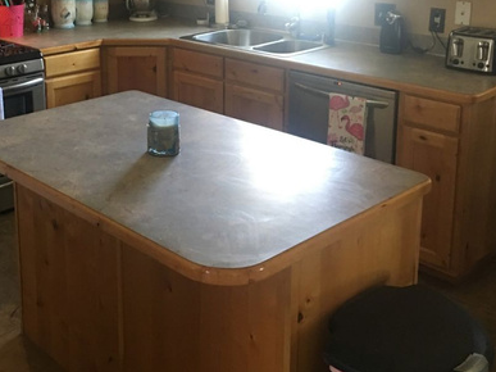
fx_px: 688
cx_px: 141
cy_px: 67
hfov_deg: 38.9
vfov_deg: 29.5
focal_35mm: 48
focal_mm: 4.15
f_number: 2.2
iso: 100
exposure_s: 1/15
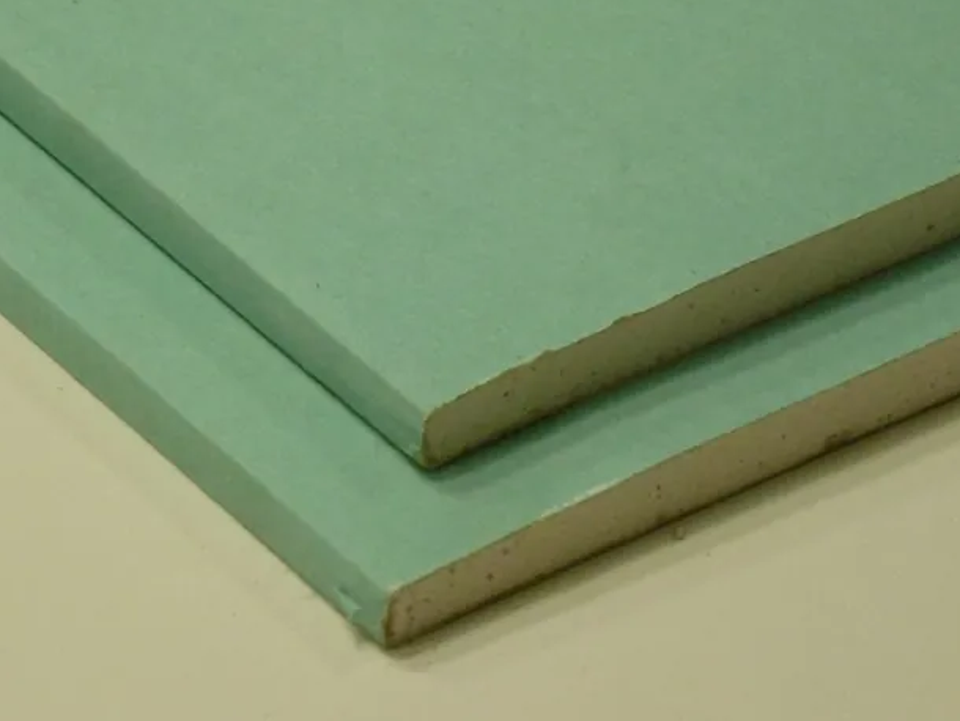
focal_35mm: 254
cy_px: 211
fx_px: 7047
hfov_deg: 7.8
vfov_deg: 5.9
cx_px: 409
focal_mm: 27.7
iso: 400
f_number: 5.3
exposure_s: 1/30
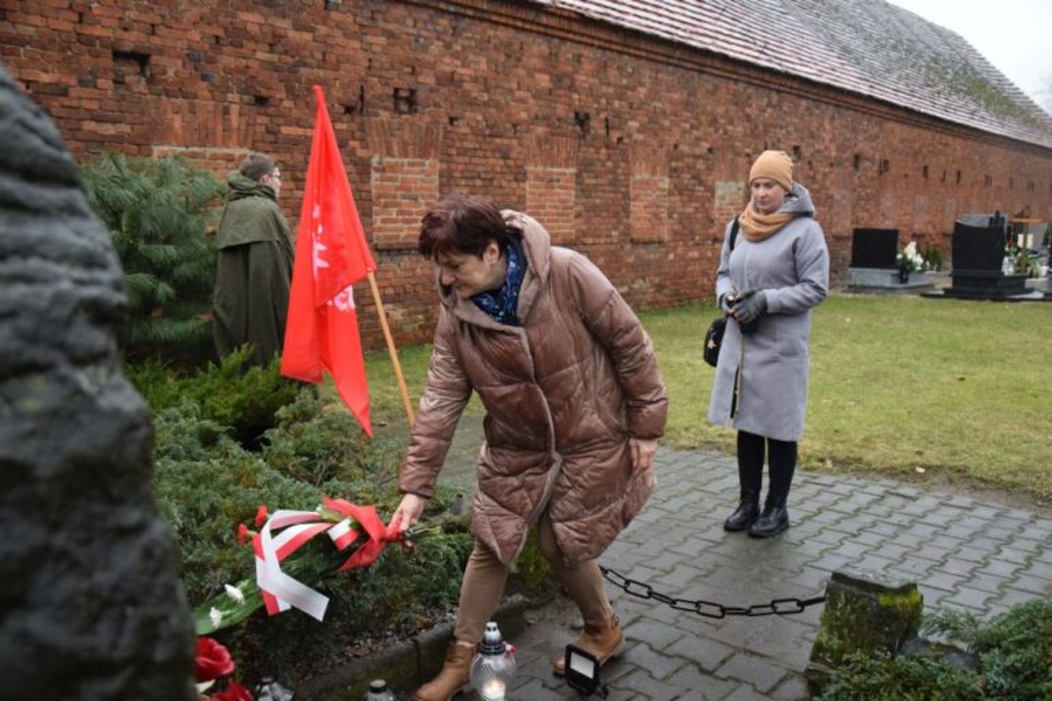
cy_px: 350
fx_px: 920
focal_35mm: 32
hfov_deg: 59.5
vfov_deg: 41.7
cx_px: 526
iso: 1100
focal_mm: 21
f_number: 3.8
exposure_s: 1/500
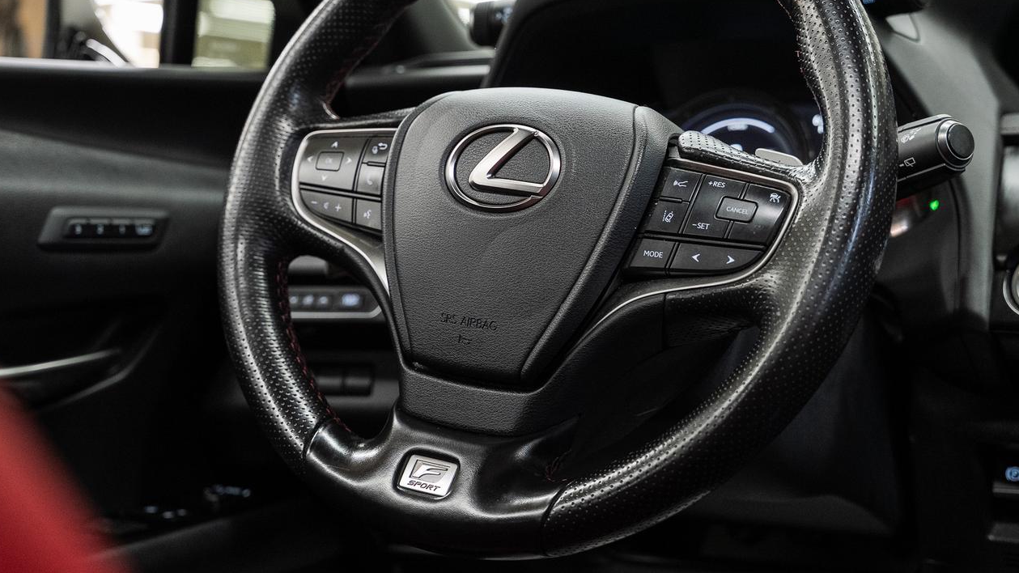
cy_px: 158
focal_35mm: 61
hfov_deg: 34.4
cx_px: 507
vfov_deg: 19.6
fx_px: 1648
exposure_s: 1/40
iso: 1000
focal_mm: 46.1
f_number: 4
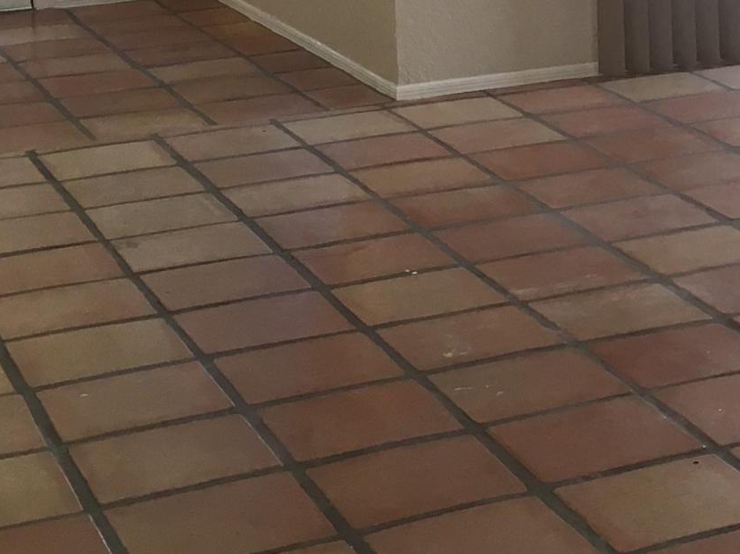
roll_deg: +0.8
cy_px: -110
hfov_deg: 17.8
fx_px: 2244
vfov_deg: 13.7
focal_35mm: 105
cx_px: 907
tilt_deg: -7.7
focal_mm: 4.15
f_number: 2.2
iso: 25
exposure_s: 1/30
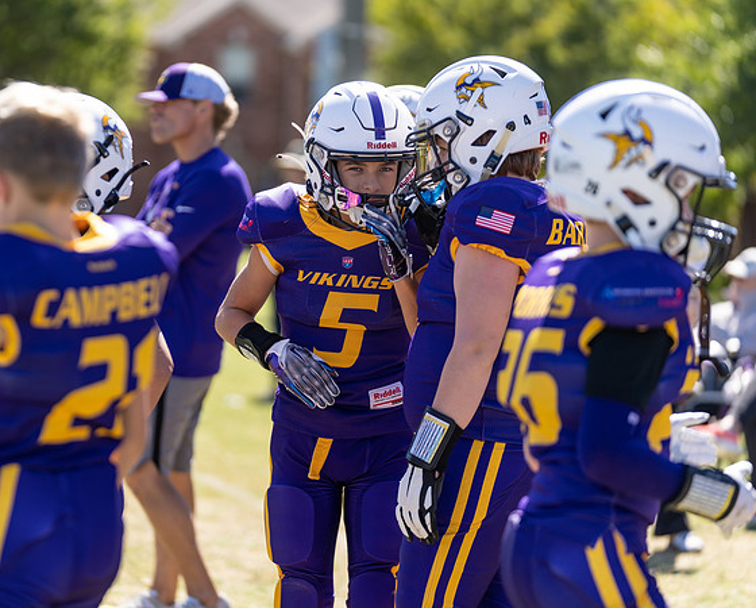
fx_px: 3943
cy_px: 288
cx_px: 277
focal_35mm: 176
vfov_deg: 8.8
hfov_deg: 10.9
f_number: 2.8
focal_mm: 148
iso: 80
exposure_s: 1/800
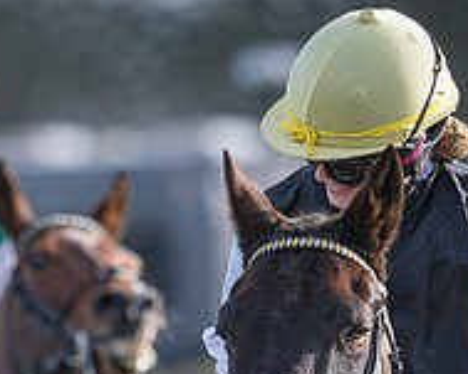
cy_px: 471
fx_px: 27854
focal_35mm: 2012
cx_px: 123
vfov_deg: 0.8
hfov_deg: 1.0
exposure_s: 1/1250
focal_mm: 400
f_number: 5
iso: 400
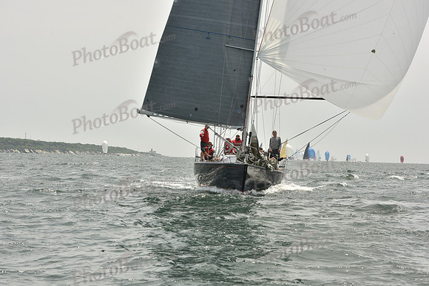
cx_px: 214
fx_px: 977
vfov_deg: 16.7
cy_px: 143
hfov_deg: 24.8
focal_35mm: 82
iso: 400
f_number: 10
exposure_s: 1/1250
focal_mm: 82
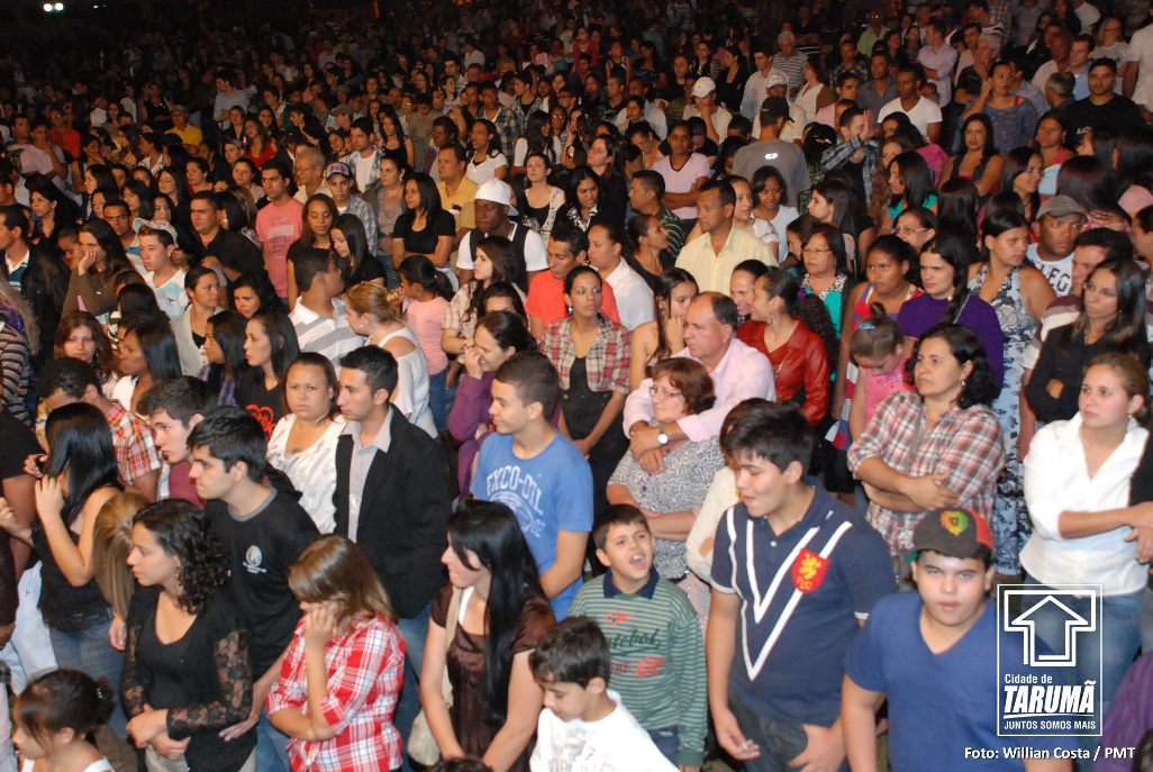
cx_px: 576
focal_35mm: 42
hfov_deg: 46.3
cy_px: 386
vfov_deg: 32.0
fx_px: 1347
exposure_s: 1/80
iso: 1600
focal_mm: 28
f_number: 5
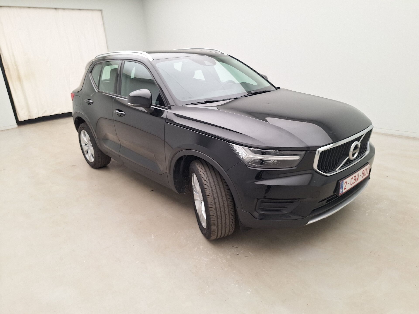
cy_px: 157
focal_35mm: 23
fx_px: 278
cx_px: 210
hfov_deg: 73.9
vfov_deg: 58.9
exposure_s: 1/100
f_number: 1.8
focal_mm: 5.54
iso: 64
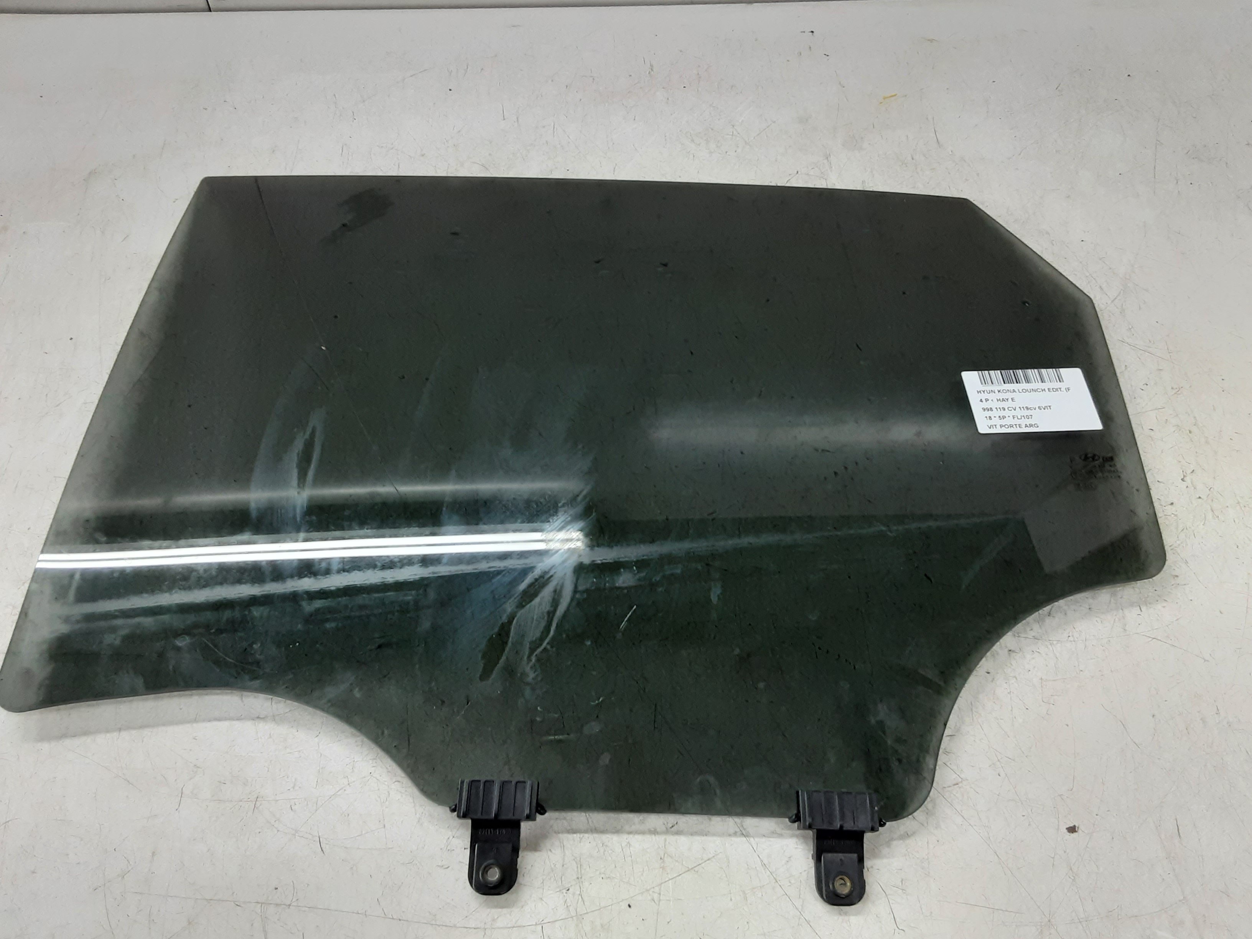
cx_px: 626
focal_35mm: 27
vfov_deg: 51.4
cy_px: 470
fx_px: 977
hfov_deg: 65.3
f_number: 1.9
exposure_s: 1/50
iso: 160
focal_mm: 2.91
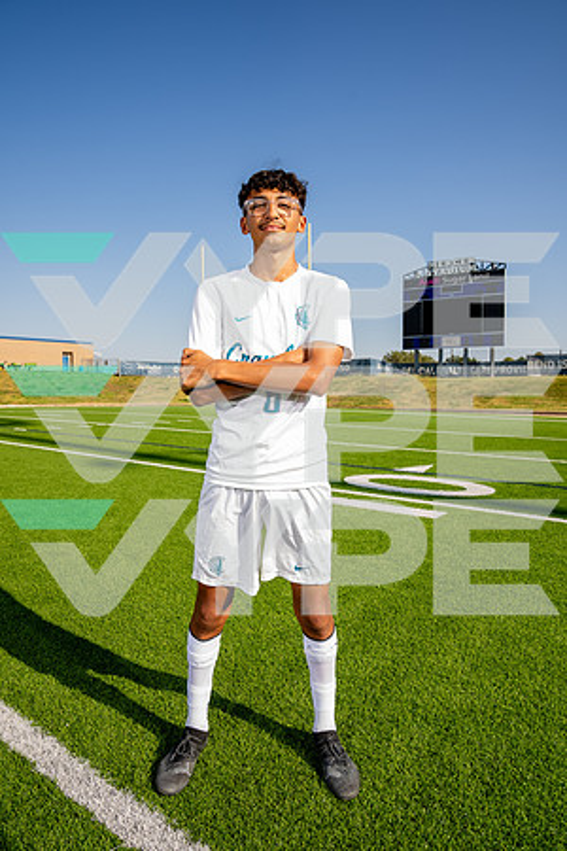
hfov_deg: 53.1
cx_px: 284
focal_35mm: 24
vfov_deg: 73.7
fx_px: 567
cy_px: 426
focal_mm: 24
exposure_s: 1/125
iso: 50
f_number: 7.1
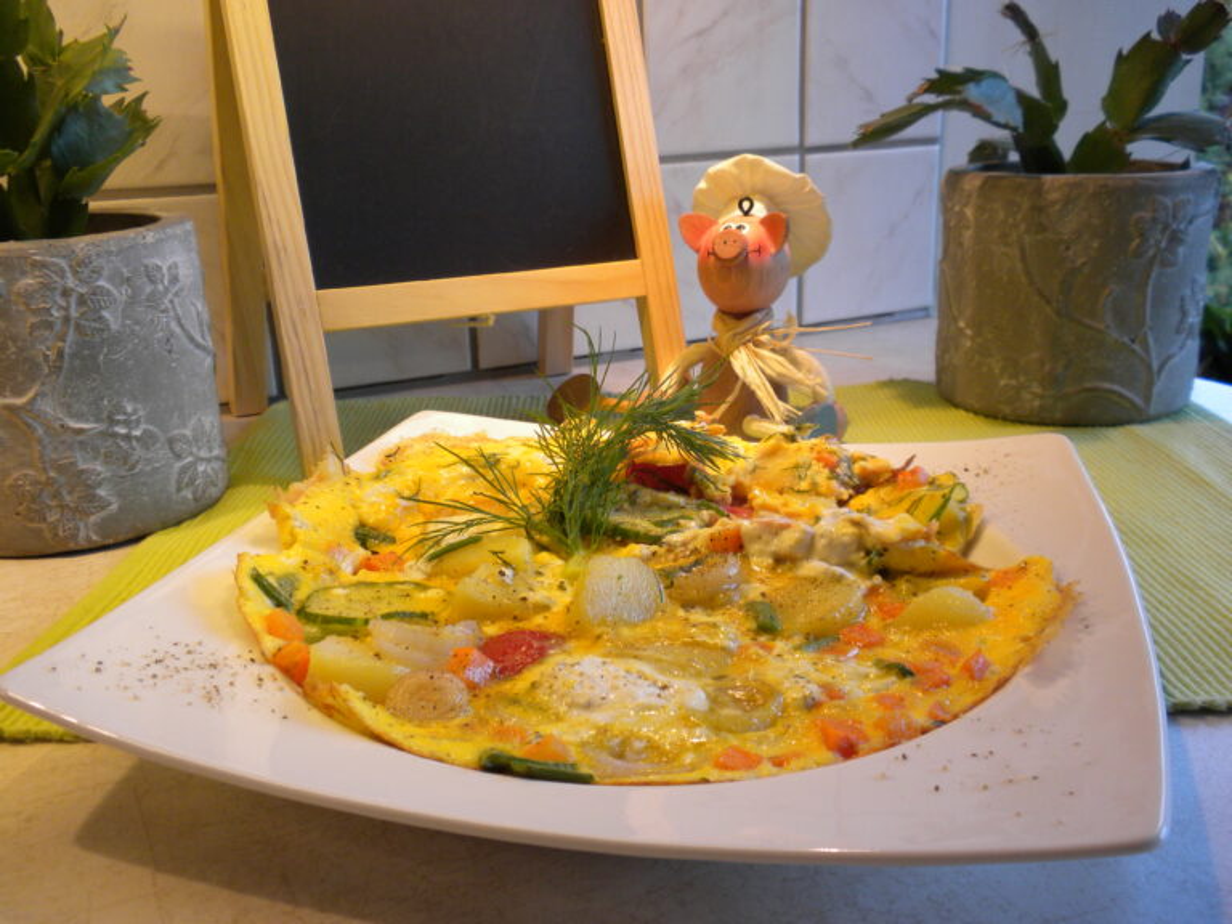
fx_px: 1317
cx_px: 616
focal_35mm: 37
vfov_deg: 38.7
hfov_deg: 50.1
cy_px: 462
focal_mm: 6.6
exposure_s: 1/55
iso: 142
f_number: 3.5
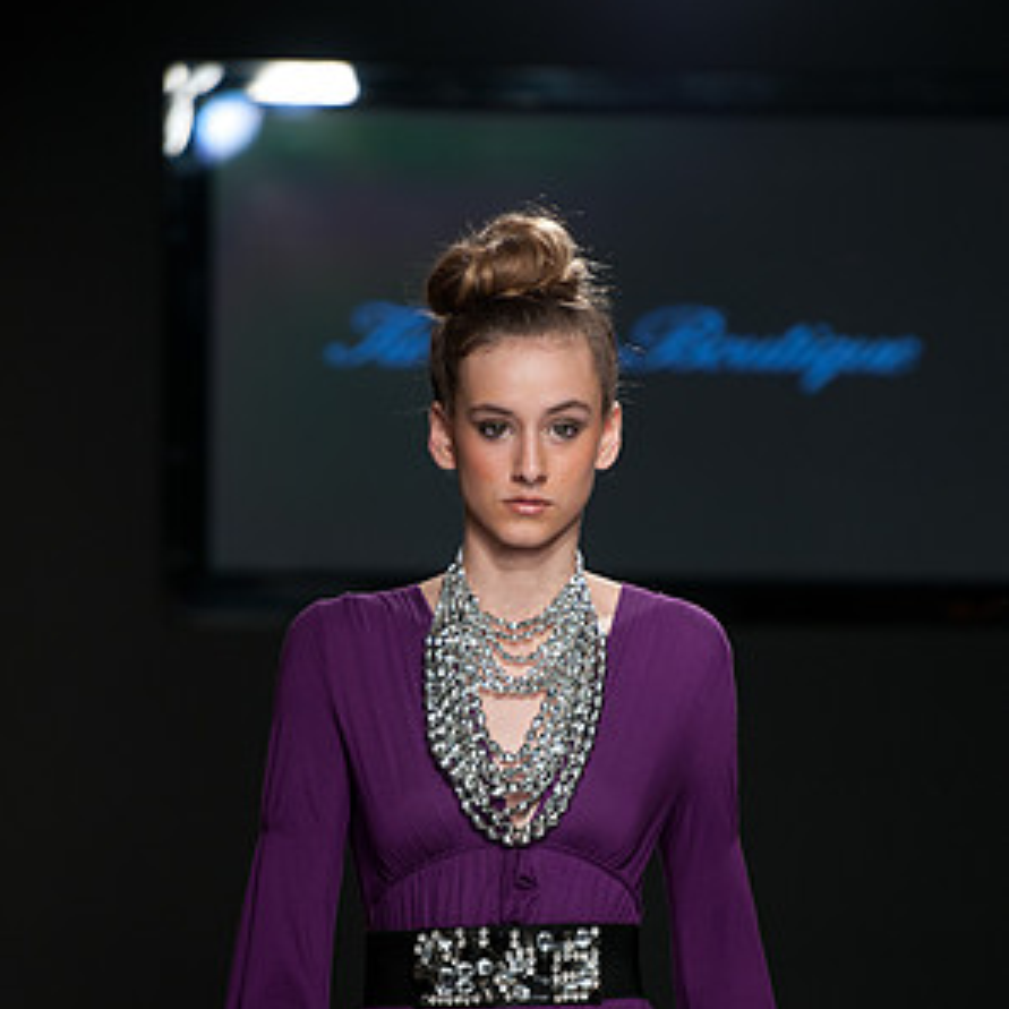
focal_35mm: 386
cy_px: 690
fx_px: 12729
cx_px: 504
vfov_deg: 4.5
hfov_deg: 4.5
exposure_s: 1/200
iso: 200
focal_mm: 200
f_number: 2.8
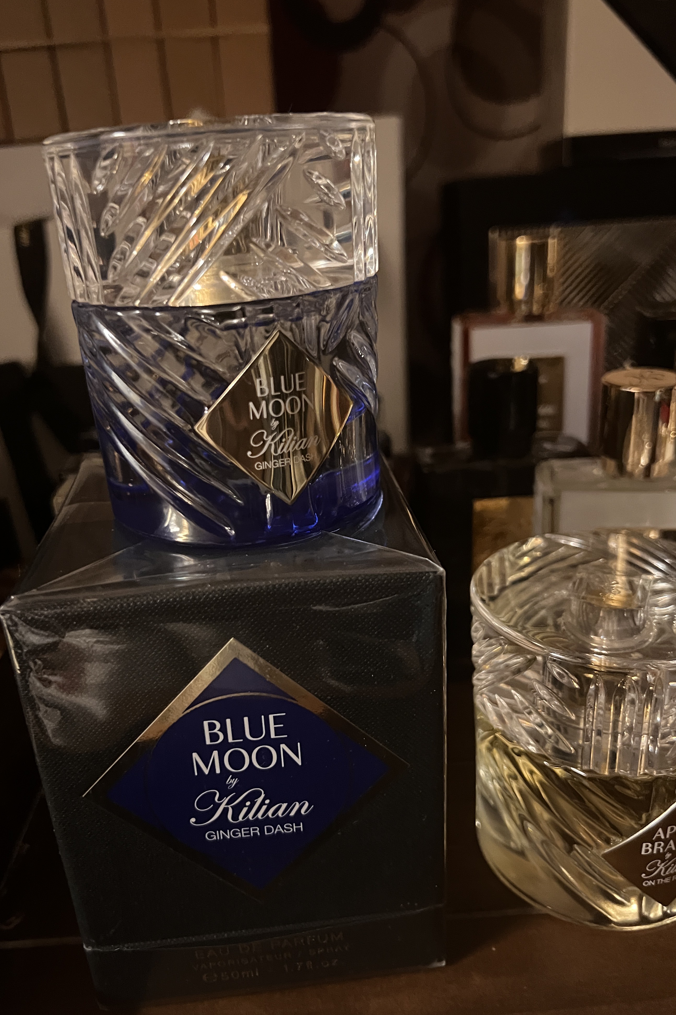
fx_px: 789
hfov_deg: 46.4
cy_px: 508
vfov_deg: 65.5
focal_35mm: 28
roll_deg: +5.4
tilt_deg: -21.2
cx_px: 311
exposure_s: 1/24
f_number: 1.5
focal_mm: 5.7
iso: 800
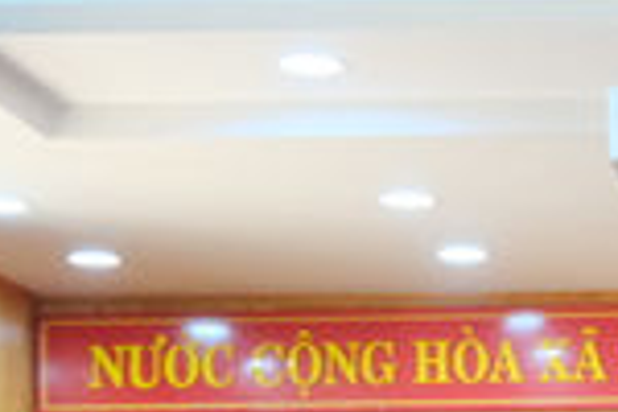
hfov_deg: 13.9
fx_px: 2403
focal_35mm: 140
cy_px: 630
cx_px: 865
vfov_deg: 9.5
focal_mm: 26
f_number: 4.5
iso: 2500
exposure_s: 1/160
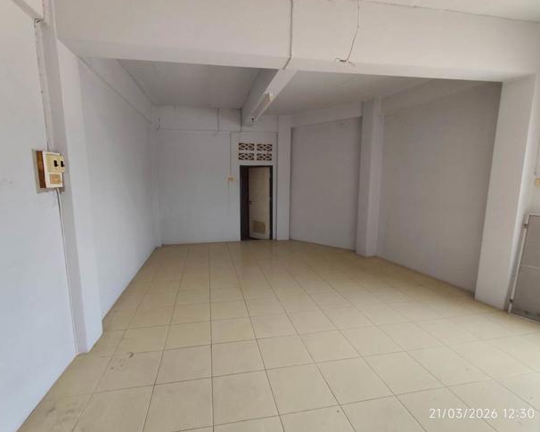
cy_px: 216
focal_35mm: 17
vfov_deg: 77.0
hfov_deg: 89.6
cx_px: 259
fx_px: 272
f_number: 2.2
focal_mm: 1.67
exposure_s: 1/33.3
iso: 110
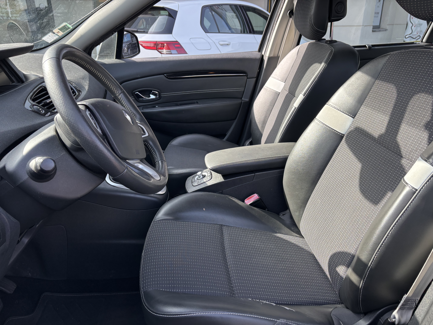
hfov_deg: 67.3
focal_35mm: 26
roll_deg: +0.2
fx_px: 325
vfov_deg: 53.1
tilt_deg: -22.2
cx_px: 216
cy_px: 162
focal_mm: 5.96
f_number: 1.6
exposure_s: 1/258
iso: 40
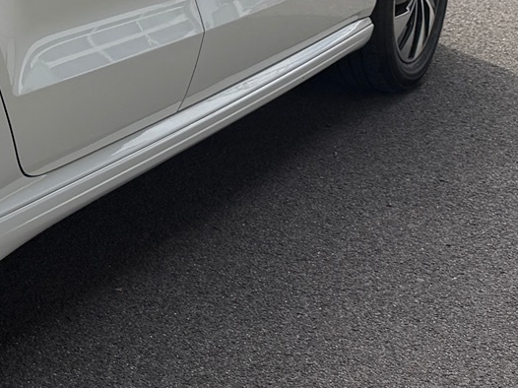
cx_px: -297
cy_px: -87
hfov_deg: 18.5
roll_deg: -0.7
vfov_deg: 15.4
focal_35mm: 92
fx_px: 1376
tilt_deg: -10.6
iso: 100
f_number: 1.78
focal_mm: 6.76
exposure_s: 1/2907
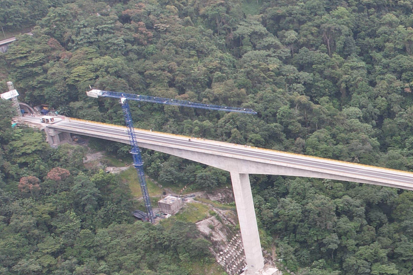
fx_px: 826
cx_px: 533
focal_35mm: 72
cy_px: 243
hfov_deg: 24.6
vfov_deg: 18.6
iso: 100
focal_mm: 8.38
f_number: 2.8
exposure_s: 1/40
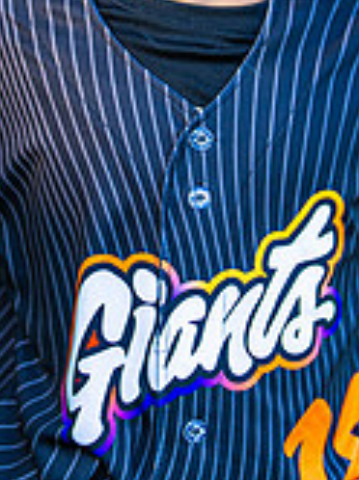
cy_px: -26
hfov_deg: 7.1
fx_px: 2911
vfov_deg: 9.4
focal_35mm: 210
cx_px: 235
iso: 125
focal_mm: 50
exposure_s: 1/1250
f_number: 1.2
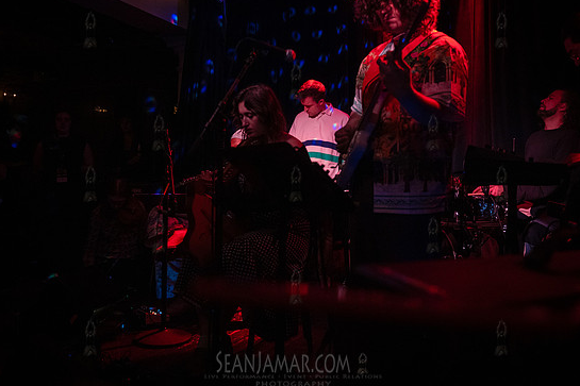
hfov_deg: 57.2
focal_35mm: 33
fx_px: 531
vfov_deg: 39.9
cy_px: 183
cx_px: 295
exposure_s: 1/250
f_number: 3.5
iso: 12800
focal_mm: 31
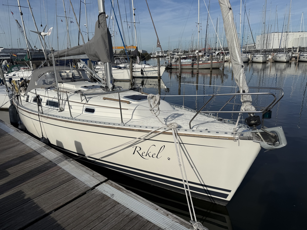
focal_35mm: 24
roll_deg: +1.6
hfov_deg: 71.6
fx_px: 213
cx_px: 154
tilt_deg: -15.1
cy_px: 115
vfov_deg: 56.8
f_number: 1.78
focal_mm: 6.76
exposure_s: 1/11905
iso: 80
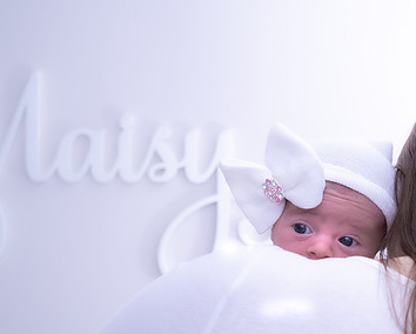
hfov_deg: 19.2
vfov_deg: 15.5
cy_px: 253
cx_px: 330
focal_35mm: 99
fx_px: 1220
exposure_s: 1/125
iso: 1600
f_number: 5.6
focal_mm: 50
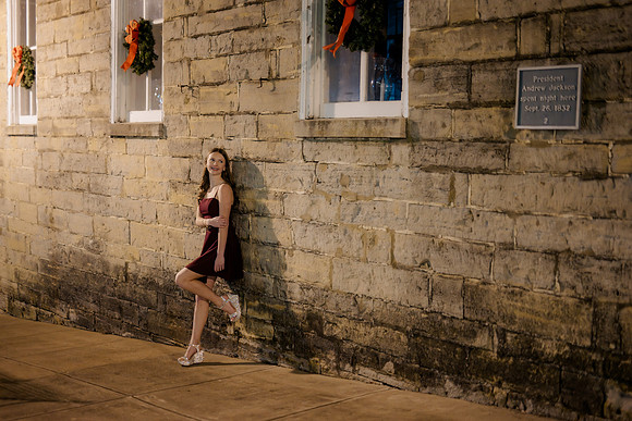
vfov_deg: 27.0
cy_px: 210
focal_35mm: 50
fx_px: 878
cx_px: 316
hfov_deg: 39.6
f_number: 1.4
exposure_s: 1/100
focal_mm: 50
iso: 2500
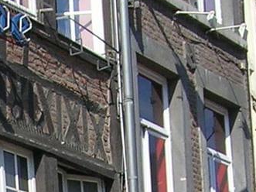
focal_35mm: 197
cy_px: 384
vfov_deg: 7.3
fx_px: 1456
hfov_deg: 9.9
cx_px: -38
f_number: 4.9
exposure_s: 1/354
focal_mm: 5.7
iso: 50
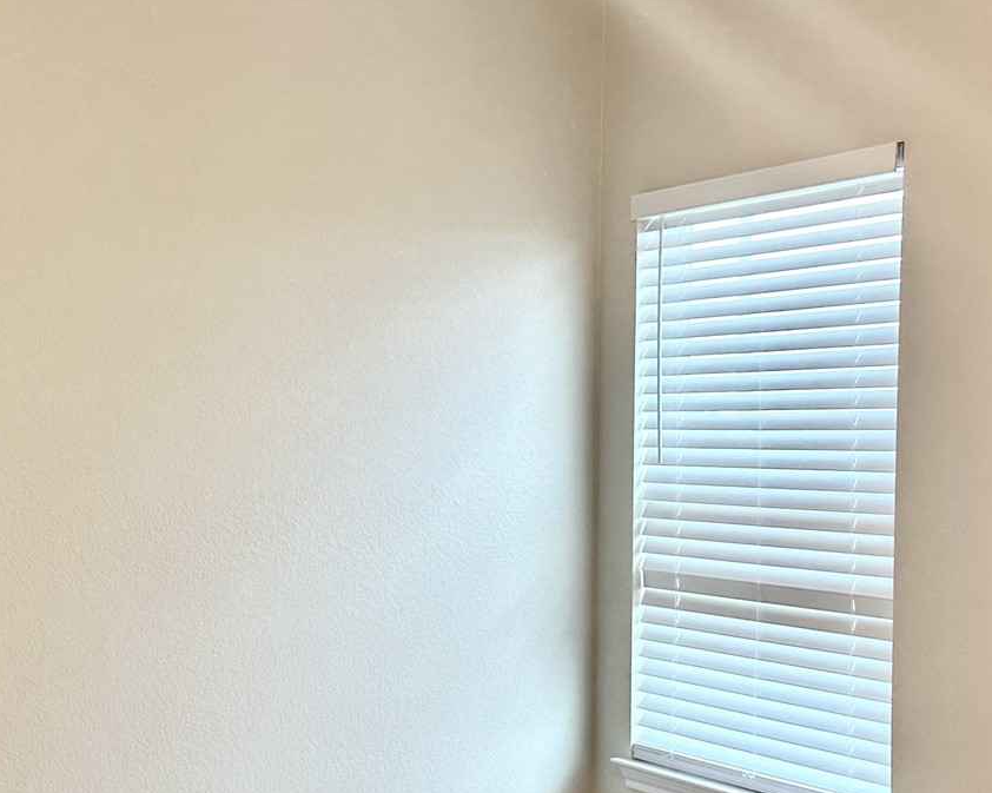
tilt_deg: -1.4
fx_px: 1673
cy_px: 505
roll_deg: -0.2
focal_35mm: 57
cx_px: 403
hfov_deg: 32.9
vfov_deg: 26.6
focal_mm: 6.86
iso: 80
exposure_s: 1/120
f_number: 1.78
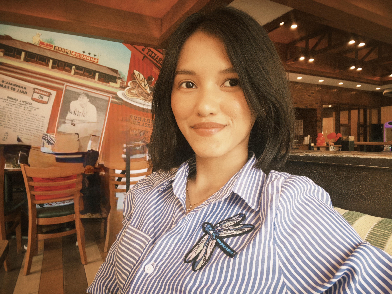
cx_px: 196
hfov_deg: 73.9
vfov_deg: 58.9
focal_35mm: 23
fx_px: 260
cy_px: 147
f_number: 2.2
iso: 50
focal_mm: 2.71
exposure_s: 1/121
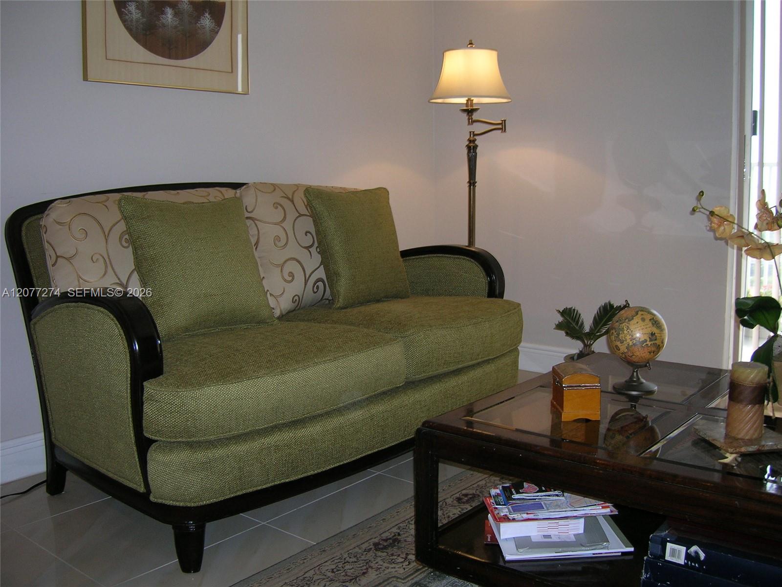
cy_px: 294
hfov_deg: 54.0
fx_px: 768
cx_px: 391
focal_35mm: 34
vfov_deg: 41.8
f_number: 2.9
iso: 61
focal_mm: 5.7
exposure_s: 1/60.1
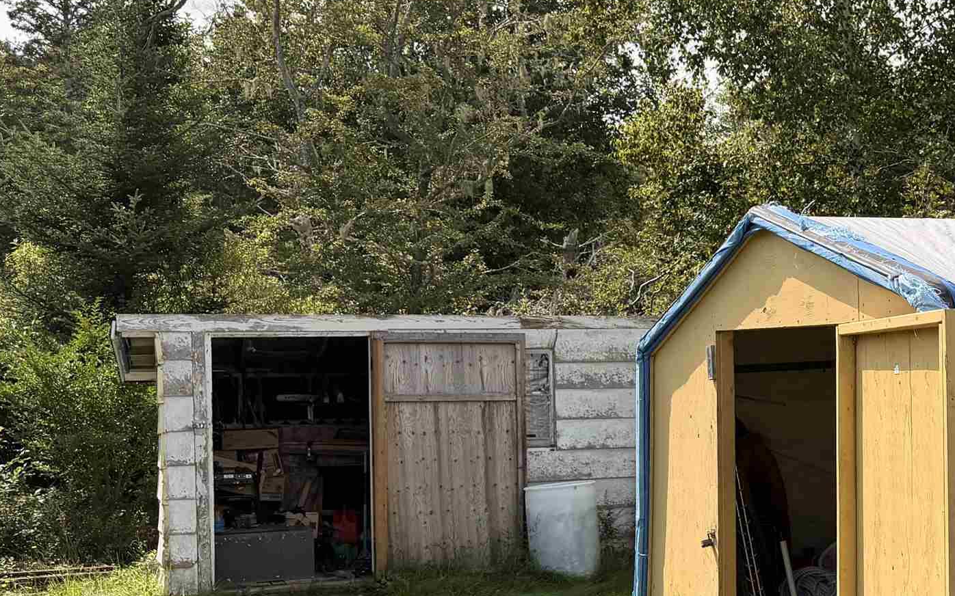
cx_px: 946
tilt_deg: -1.0
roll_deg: -0.4
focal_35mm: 56
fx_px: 1457
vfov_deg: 23.0
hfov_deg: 33.3
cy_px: 395
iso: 100
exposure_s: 1/3953
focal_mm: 6.76
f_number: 1.78
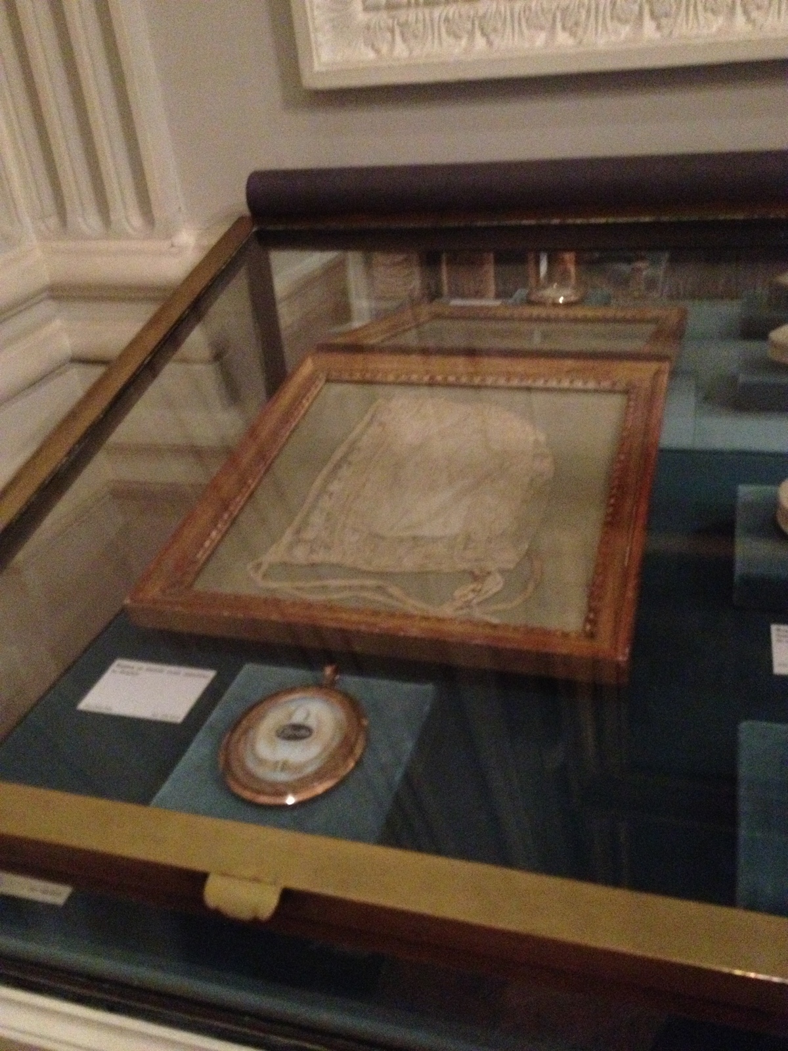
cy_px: 526
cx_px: 394
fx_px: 1062
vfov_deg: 52.6
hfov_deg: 40.7
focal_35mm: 35
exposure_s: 1/15
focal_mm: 4.28
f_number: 2.4
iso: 800
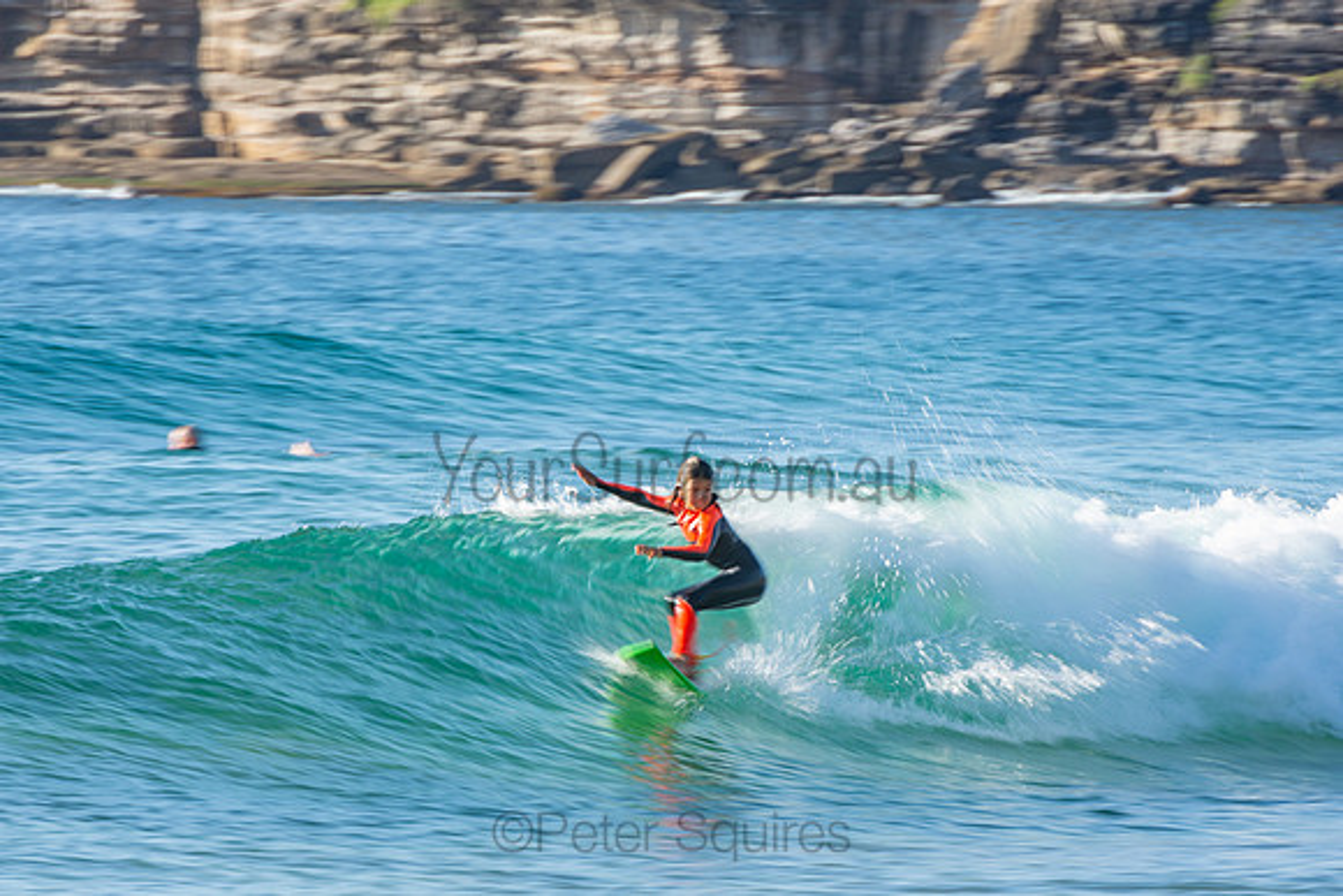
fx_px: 22388
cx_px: 672
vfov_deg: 2.3
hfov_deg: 3.4
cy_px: 448
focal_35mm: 600
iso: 100
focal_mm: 400
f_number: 18
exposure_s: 1/30
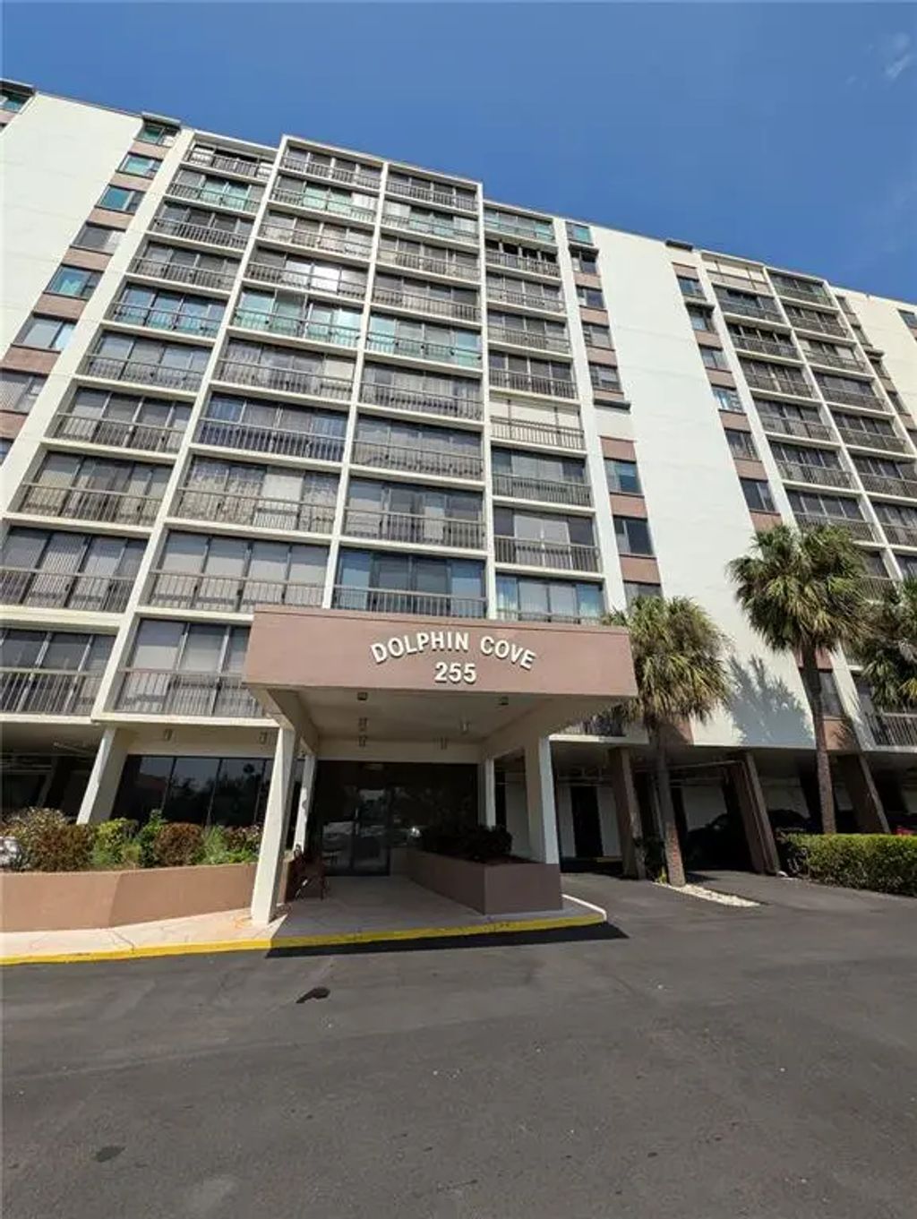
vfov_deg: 110.5
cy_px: 610
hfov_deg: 94.6
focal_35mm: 12
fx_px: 423
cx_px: 458
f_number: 1.7
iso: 54
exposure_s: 1/5848
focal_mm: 2.02
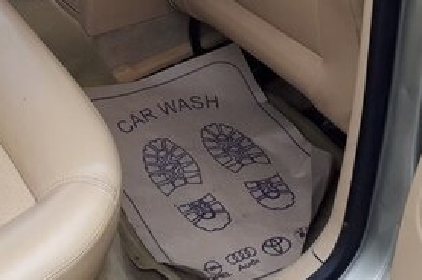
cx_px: -40
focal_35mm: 67
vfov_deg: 19.3
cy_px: -37
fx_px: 784
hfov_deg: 27.6
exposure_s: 1/148
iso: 40
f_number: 1.9
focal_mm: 3.6
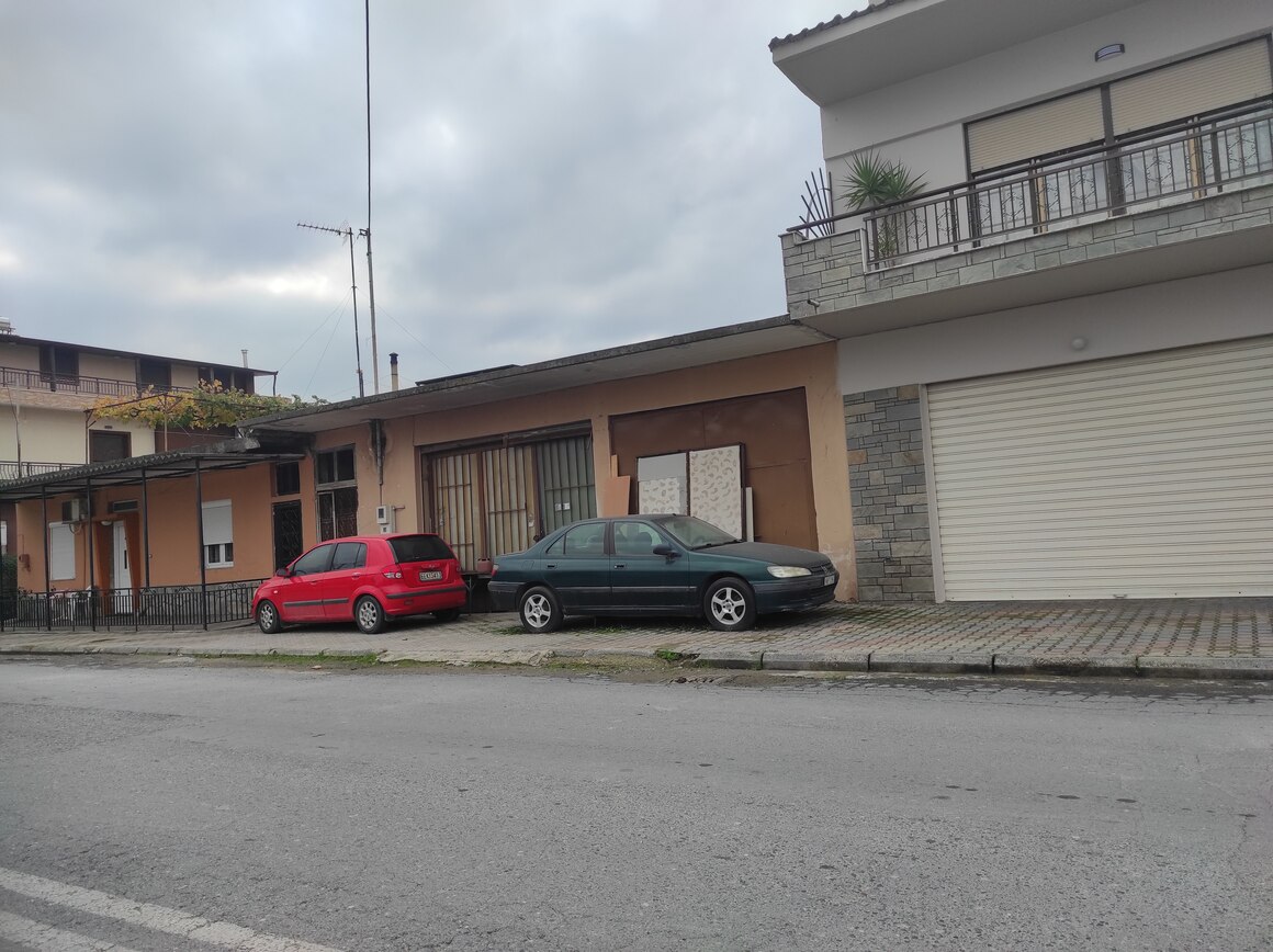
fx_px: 919
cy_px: 476
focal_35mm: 25
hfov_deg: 69.4
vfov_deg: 54.8
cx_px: 636
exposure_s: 1/1250
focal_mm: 5.43
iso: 100
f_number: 1.89
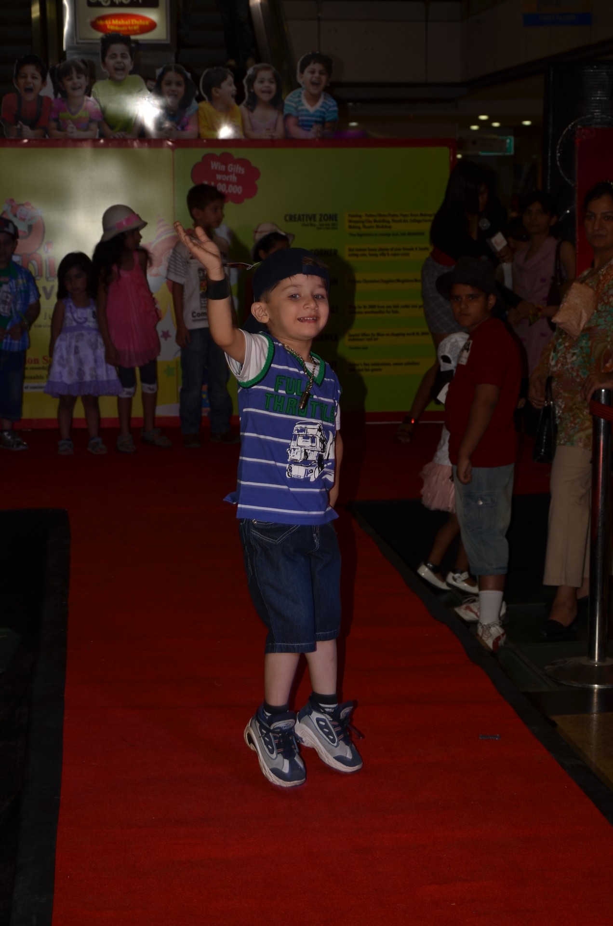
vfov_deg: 32.0
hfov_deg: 21.5
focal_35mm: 63
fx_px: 1616
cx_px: 306
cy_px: 463
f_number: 6.3
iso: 100
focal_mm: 42
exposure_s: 1/60
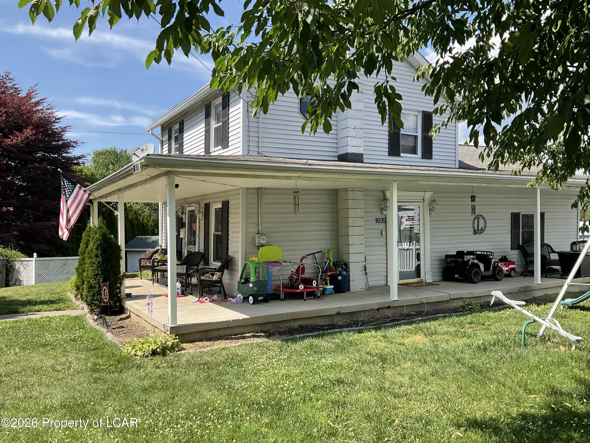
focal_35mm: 29
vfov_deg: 48.2
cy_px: 222
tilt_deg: -0.3
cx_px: 295
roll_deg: +1.7
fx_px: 494
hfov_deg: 61.7
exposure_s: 1/1015
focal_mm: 3
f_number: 1.8
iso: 16
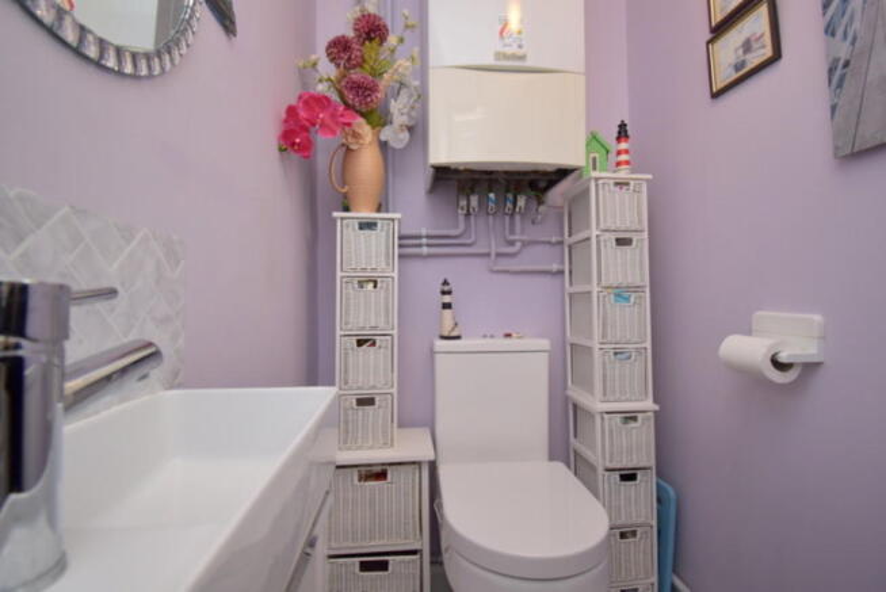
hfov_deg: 100.4
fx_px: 369
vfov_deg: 77.4
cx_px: 443
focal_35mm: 15
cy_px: 296
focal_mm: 10
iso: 200
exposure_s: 1/30
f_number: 4.5
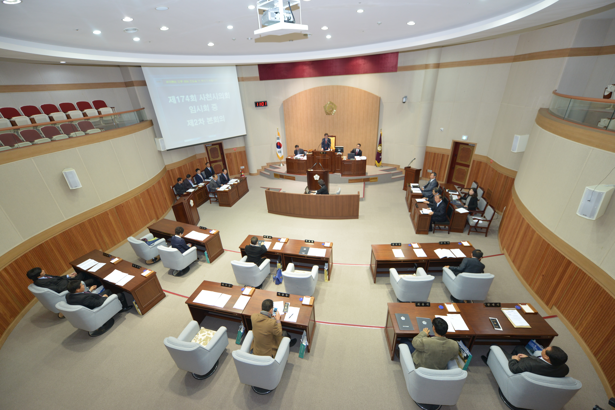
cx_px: 308
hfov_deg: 104.3
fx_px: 239
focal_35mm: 14
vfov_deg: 81.2
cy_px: 205
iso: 640
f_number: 2.8
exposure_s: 1/80
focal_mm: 14
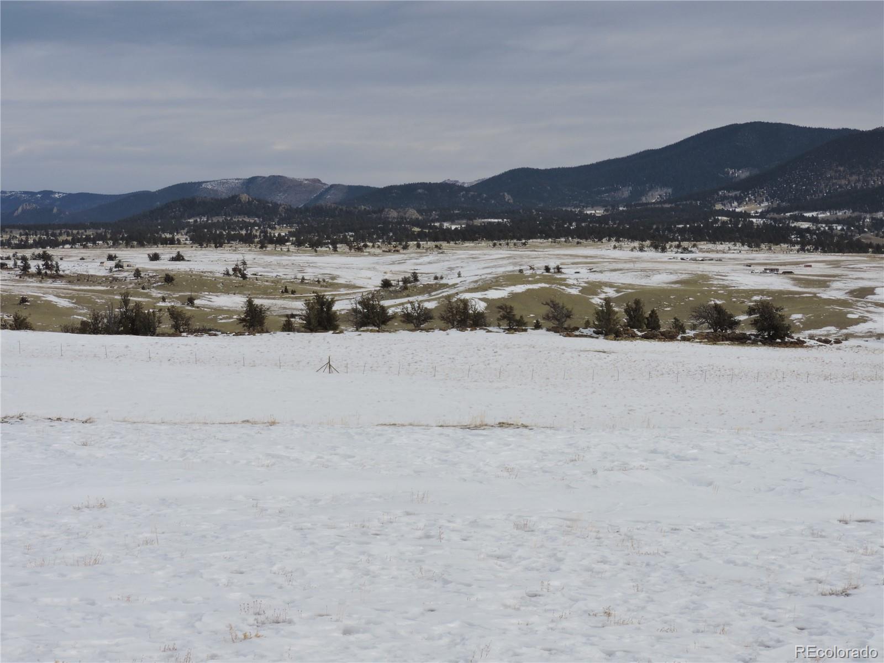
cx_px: 442
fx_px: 2171
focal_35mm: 85
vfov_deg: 17.4
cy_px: 332
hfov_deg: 23.0
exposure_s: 1/1250
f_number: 4
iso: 100
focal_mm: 15.2
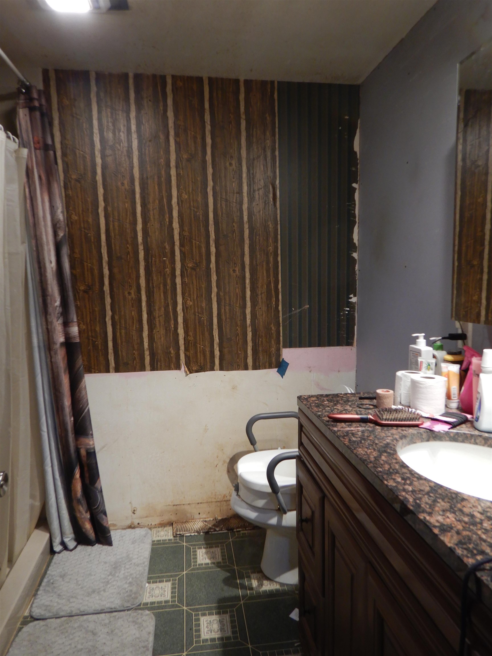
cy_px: 328
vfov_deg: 71.6
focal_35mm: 24
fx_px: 455
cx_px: 246
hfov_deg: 56.8
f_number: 2.8
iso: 200
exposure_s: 1/30
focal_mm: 4.3
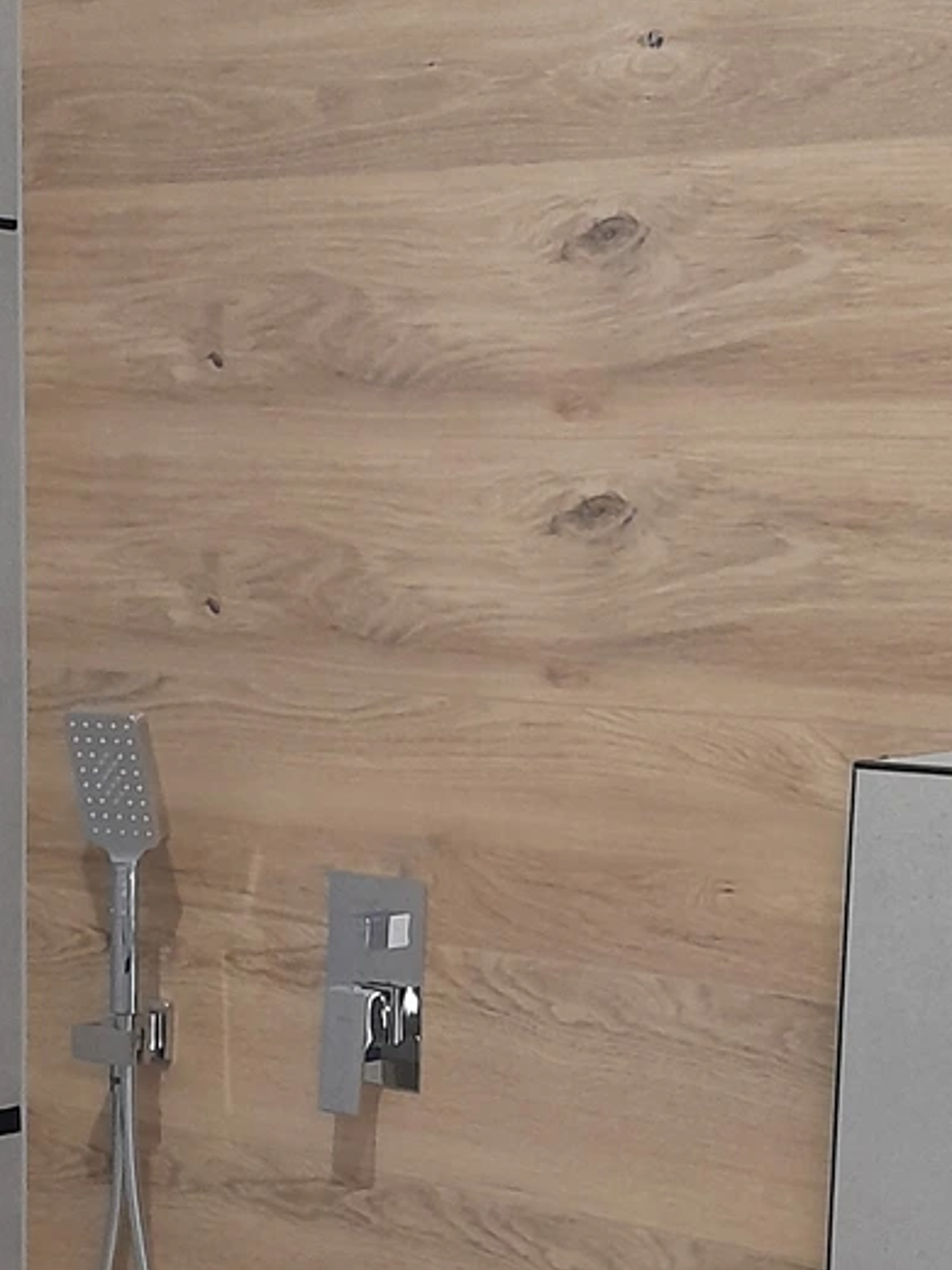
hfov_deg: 17.8
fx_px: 3044
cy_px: 967
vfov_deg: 23.3
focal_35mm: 83
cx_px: 383
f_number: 1.8
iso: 400
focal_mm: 4
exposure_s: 1/40
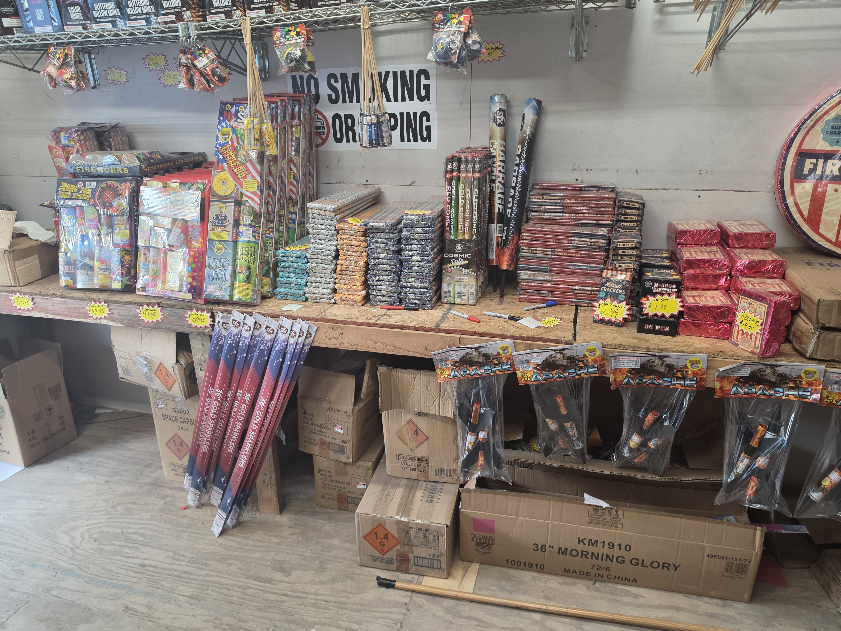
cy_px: 316
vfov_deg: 58.9
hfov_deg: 73.9
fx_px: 559
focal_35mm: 23
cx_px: 420
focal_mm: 6.5
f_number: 1.4
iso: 125
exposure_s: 1/62
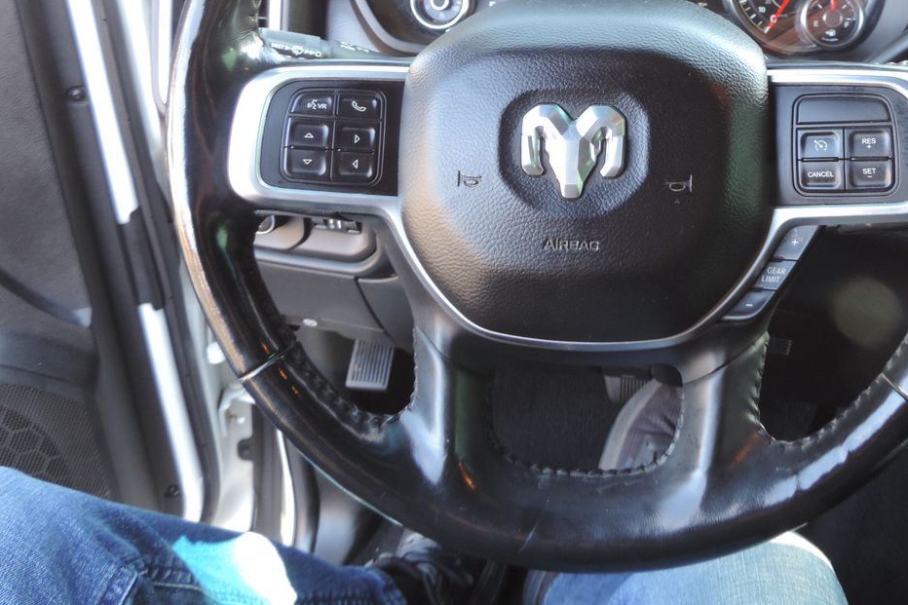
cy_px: 151
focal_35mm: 40
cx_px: 599
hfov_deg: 47.7
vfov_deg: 32.7
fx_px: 1009
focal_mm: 4.9
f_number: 3.1
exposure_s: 1/30
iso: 200
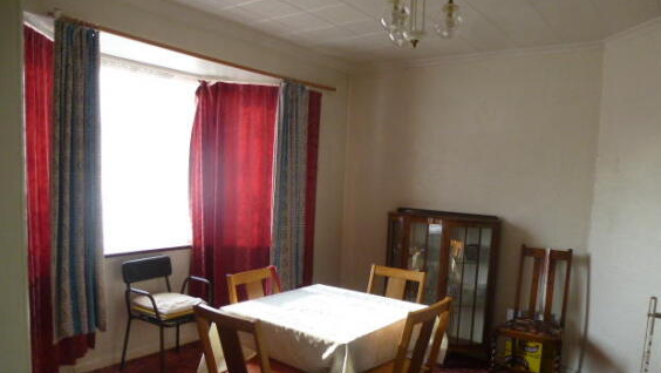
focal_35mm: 27
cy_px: 230
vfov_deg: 42.7
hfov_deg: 69.8
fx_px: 474
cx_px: 340
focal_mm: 4.3
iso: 320
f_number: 3.3
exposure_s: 1/125
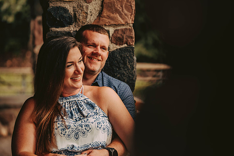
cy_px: 78
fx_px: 793
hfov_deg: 16.8
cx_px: 117
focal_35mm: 122
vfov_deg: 11.2
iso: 320
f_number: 2.8
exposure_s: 1/125
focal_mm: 122
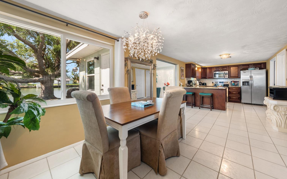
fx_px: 102
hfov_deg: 109.2
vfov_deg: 82.8
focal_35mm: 13
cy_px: 87
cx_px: 152
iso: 100
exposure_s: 1/6
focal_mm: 12
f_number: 4.5
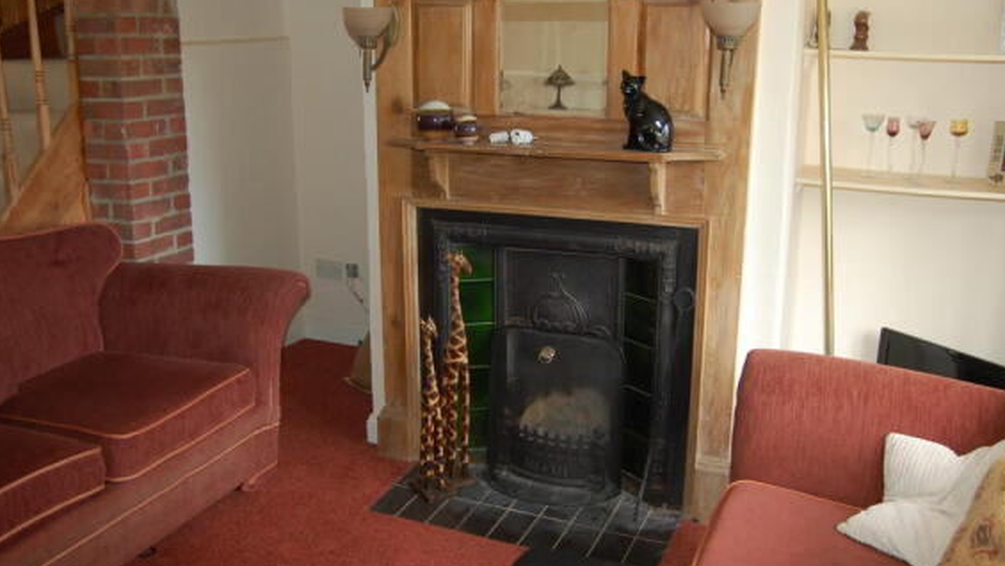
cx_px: 491
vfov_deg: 34.1
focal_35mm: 35
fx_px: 922
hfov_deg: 57.2
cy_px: 281
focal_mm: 19
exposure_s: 1/60
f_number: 3.5
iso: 400
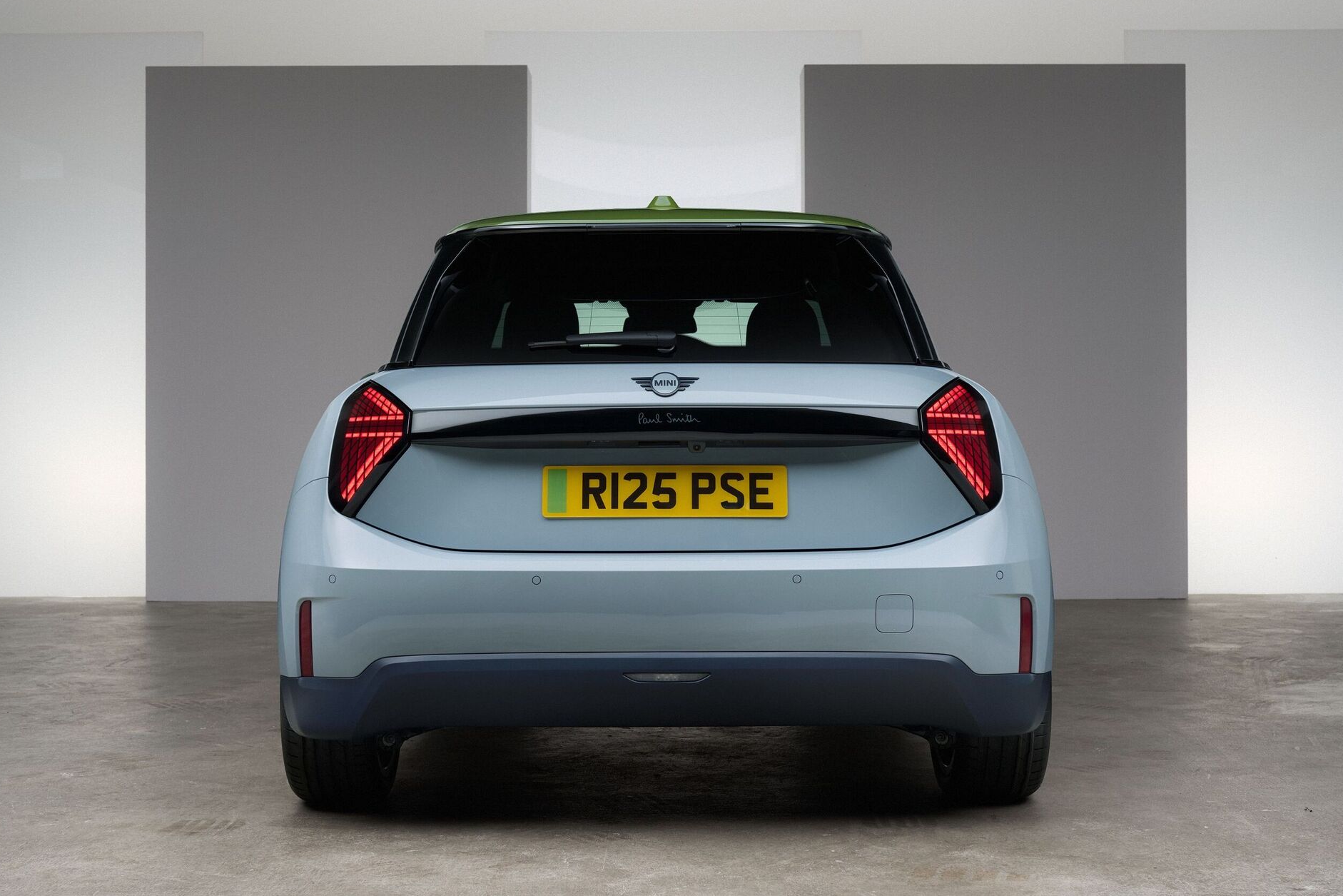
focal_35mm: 51
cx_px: 664
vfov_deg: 26.5
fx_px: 1903
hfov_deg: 38.9
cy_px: 441
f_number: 8
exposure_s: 1/2
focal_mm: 50
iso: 100
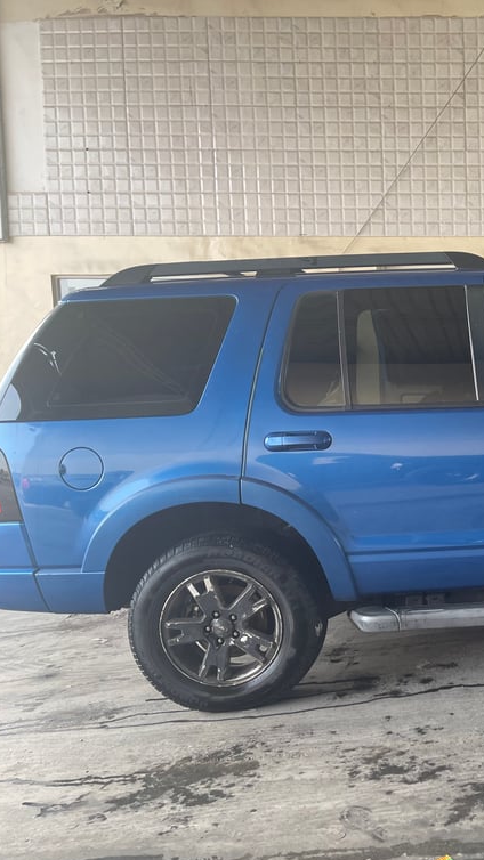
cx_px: 573
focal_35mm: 37
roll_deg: -0.1
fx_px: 844
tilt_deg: -6.2
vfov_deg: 54.0
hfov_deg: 28.1
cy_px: 437
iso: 100
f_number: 1.6
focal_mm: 5.1
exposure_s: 1/100
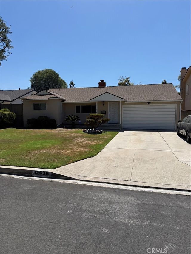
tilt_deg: -4.1
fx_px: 177
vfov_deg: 71.6
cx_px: 96
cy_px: 127
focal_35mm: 24
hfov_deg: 56.8
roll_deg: -0.5
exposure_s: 1/7353
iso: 80
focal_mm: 6.76
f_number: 1.78
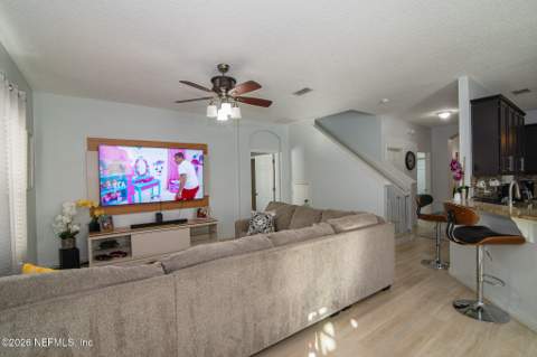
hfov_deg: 96.8
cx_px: 268
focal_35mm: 16
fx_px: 238
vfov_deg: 73.6
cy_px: 178
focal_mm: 16
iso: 200
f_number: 8
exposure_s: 1/15
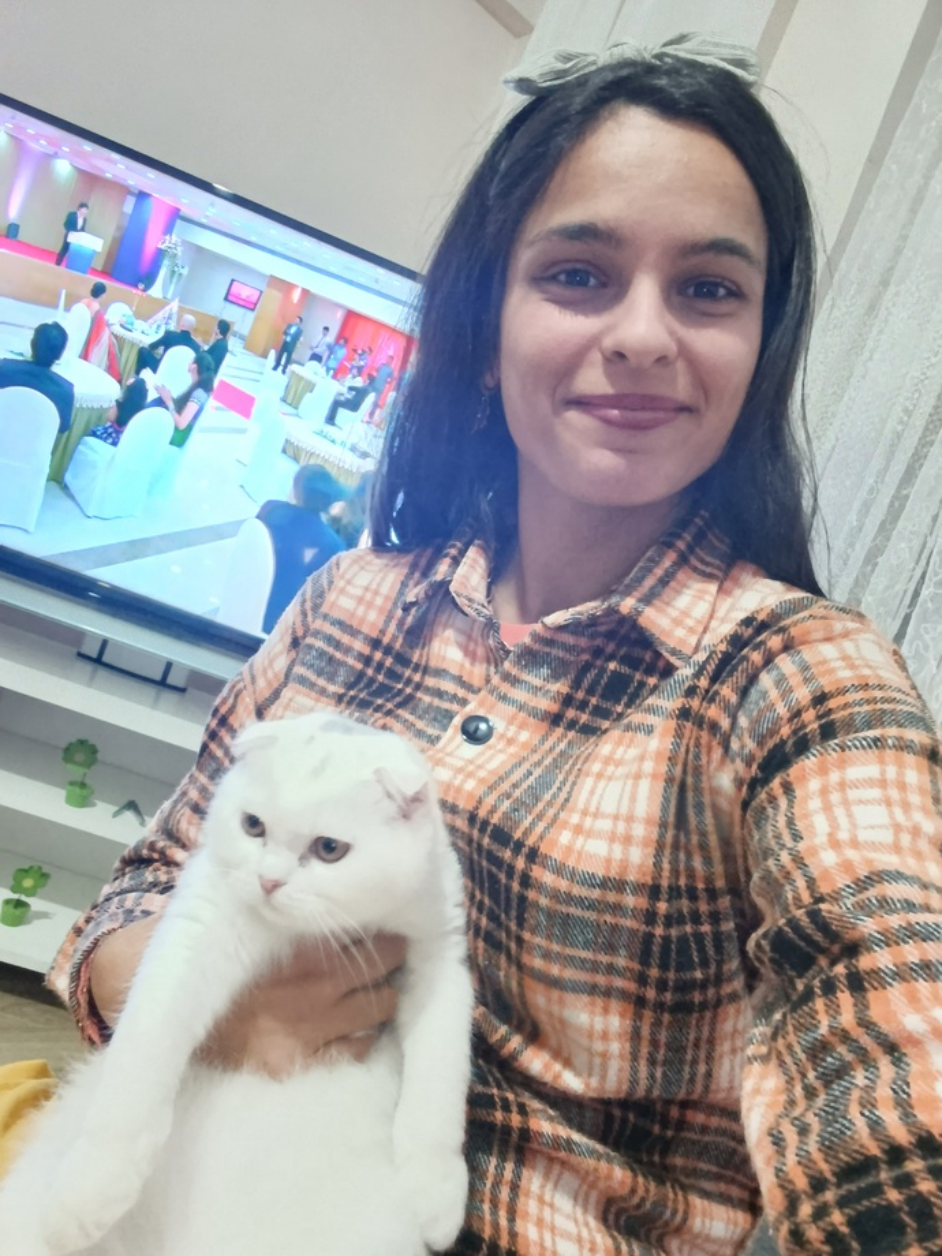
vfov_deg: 65.3
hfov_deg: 51.4
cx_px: 471
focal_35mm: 27
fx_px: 980
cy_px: 628
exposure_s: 1/16.7
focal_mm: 2.59
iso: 1560
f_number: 2.2
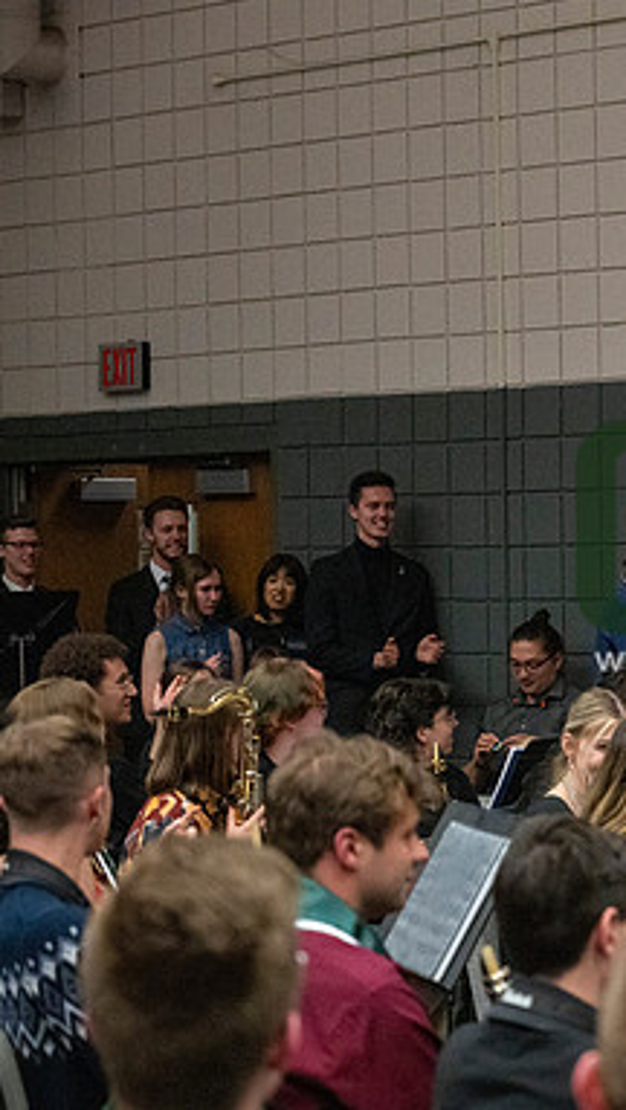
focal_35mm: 111
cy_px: 558
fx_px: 3269
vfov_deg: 19.3
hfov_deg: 10.7
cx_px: 794
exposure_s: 1/500
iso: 10000
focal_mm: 70
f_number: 4
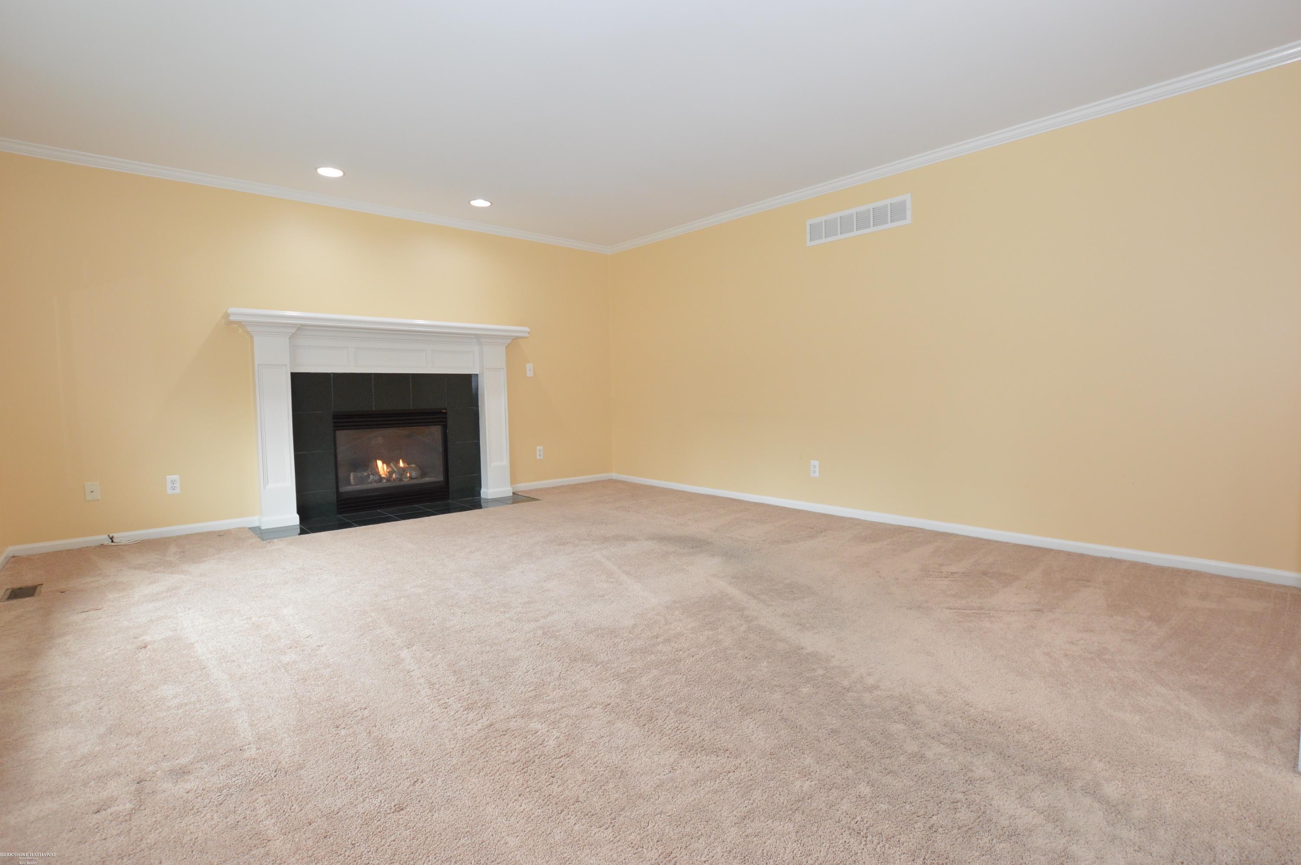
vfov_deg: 72.0
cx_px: 650
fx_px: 596
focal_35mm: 16
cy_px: 432
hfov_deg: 95.0
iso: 800
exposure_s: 1/50
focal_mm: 11
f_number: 6.3
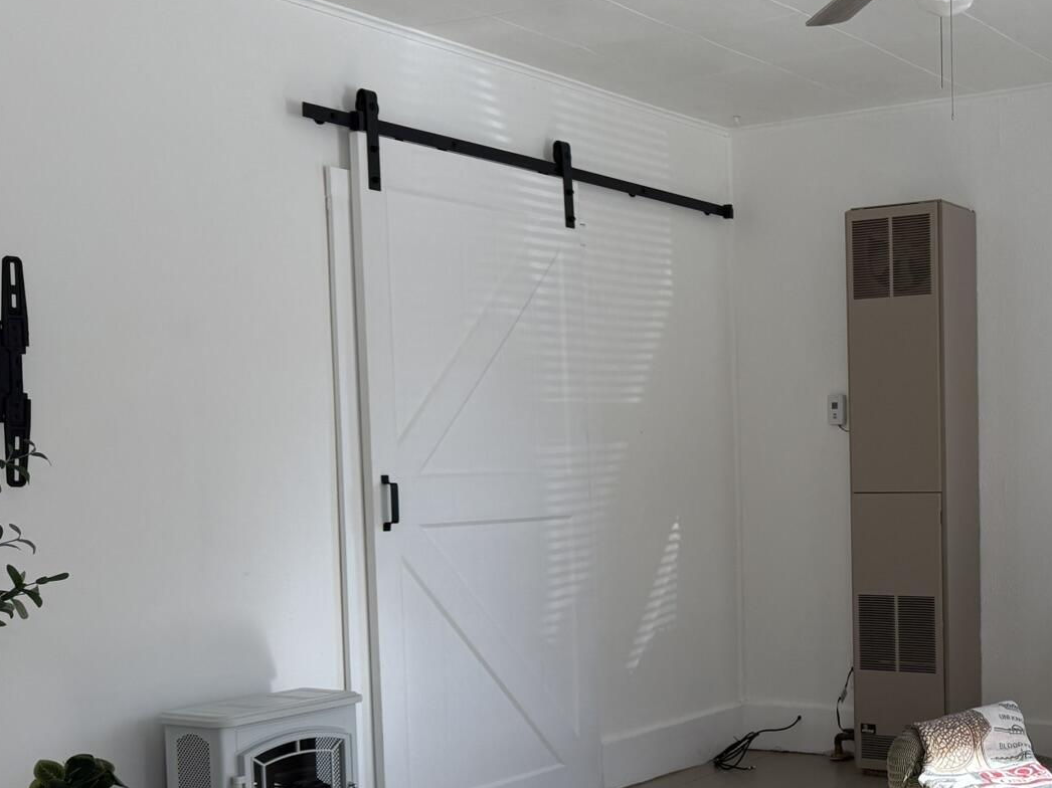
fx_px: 1428
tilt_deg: -2.5
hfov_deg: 37.6
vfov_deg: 30.6
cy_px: 532
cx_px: 958
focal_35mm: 47
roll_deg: +1.1
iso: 125
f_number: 1.78
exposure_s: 1/224
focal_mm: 6.76
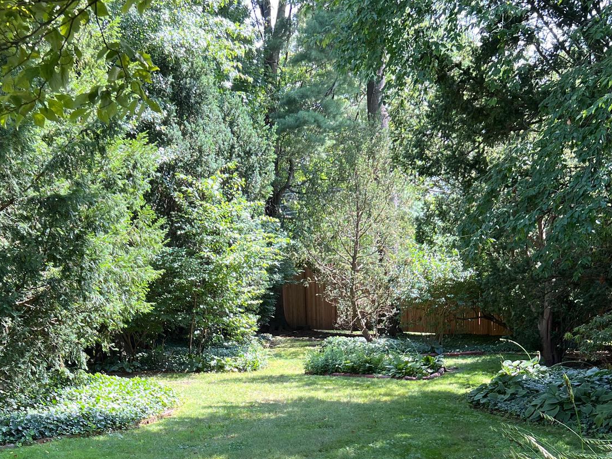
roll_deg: +3.2
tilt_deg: -11.8
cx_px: 262
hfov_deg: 39.6
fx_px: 849
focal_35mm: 48
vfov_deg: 28.9
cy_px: 422
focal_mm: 5.7
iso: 50
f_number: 1.5
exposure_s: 1/215
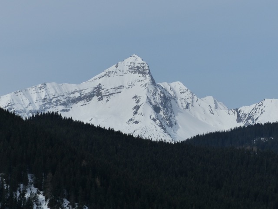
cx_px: 139
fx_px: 1301
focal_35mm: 162
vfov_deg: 9.2
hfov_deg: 12.2
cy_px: 104
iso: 160
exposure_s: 1/1600
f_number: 5
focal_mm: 29.2
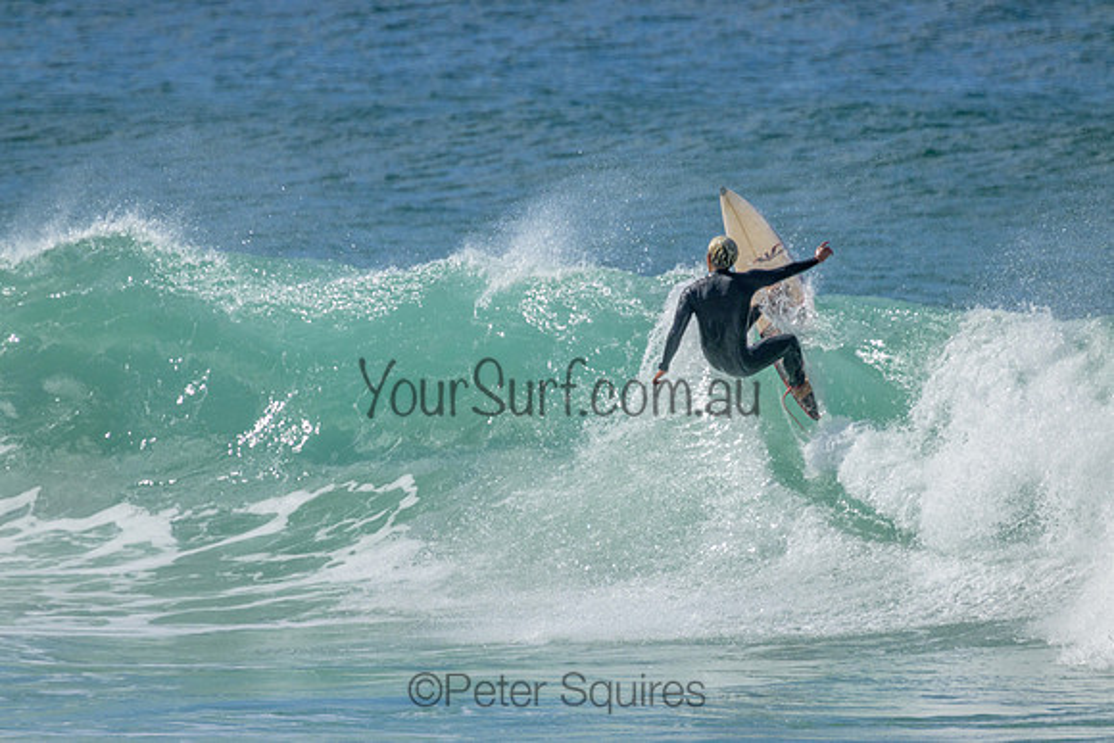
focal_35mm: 800
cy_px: 372
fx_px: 24760
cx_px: 557
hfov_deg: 2.6
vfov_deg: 1.7
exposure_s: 1/1600
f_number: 11
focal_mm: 800
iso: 1250
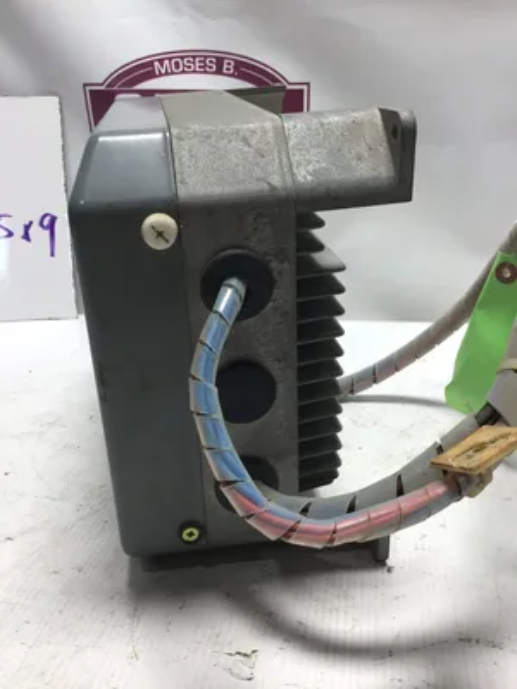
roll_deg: +0.7
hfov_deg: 45.4
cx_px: 258
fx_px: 617
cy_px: 344
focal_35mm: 31
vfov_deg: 58.4
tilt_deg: -19.0
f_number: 2.4
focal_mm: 3.3
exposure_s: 1/120
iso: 40
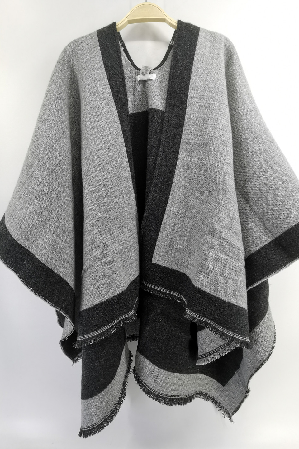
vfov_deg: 90.0
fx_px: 224
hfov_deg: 67.4
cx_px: 155
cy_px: 221
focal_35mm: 18
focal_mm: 2.26
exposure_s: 1/100
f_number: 2.2
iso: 64
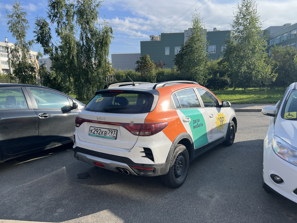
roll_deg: +1.5
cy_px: 112
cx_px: 148
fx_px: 223
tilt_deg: -7.9
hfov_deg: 67.3
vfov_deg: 53.1
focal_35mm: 26
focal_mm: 5.7
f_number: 1.5
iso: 50
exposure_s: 1/2353
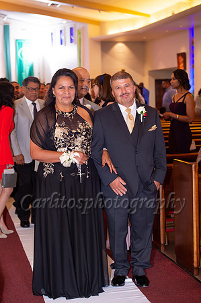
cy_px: 152
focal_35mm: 70
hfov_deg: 19.4
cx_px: 100
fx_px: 588
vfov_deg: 28.9
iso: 1250
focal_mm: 70
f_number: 4
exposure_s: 1/60
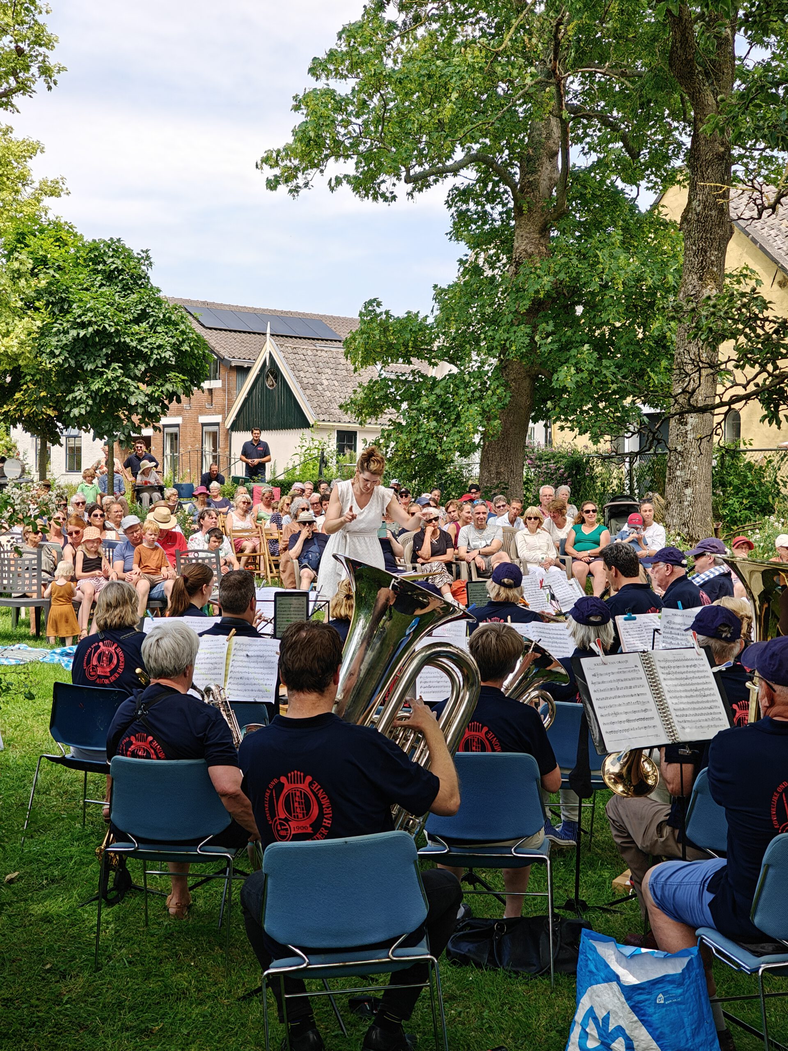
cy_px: 526
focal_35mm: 45
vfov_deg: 42.1
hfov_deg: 32.2
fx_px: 1366
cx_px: 394
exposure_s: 1/222
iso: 50
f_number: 2
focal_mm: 7.1
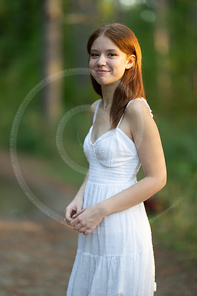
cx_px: 98
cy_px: 148
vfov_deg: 23.9
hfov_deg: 16.1
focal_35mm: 85
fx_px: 698
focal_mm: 85
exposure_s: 1/320
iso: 160
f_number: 1.2
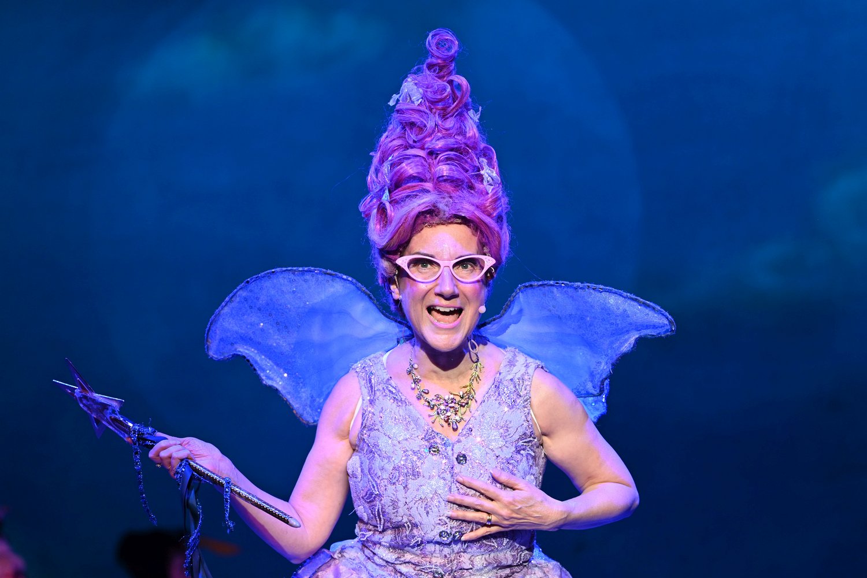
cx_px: 434
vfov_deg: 13.7
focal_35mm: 100
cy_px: 289
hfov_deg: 20.4
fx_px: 2408
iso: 800
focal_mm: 100
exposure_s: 1/400
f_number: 2.8
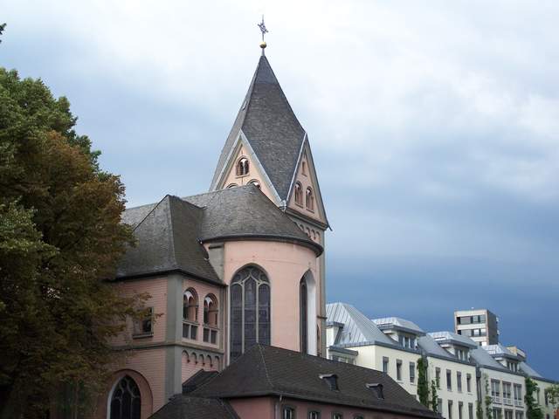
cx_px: 280
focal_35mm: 59
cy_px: 210
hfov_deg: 32.7
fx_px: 953
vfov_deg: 24.8
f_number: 3.2
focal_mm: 12.6
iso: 160
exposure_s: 1/50
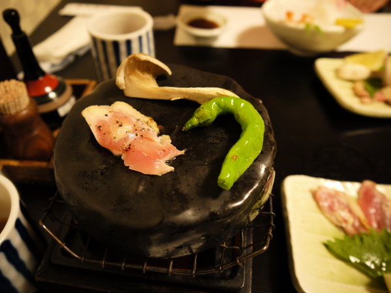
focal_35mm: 28
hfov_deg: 63.4
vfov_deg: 49.7
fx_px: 316
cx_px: 196
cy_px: 146
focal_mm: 14
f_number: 3.5
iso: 400
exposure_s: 1/20
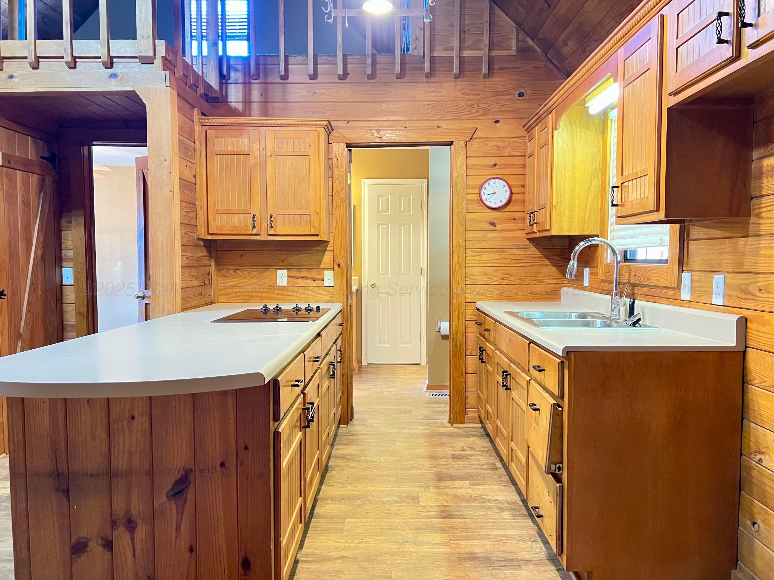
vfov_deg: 53.1
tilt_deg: -4.4
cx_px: 387
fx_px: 581
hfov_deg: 67.3
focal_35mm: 26
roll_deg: +0.1
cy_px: 290
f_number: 1.5
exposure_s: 1/40
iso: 500
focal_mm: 5.7
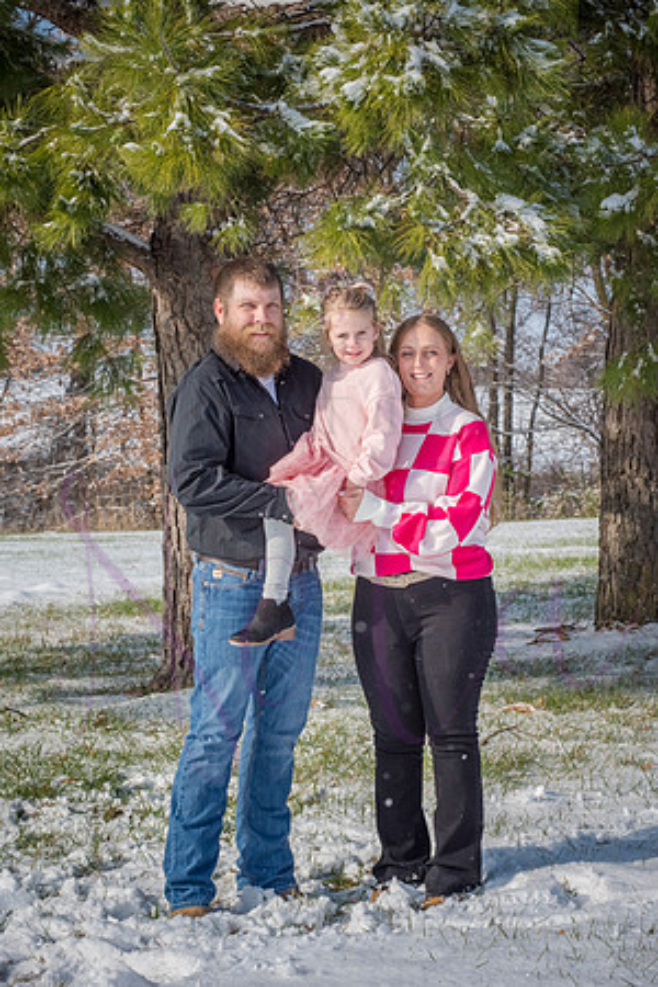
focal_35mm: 86
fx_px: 2358
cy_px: 494
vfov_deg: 23.6
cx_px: 329
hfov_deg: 15.9
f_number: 13
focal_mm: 86
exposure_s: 1/1600
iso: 640
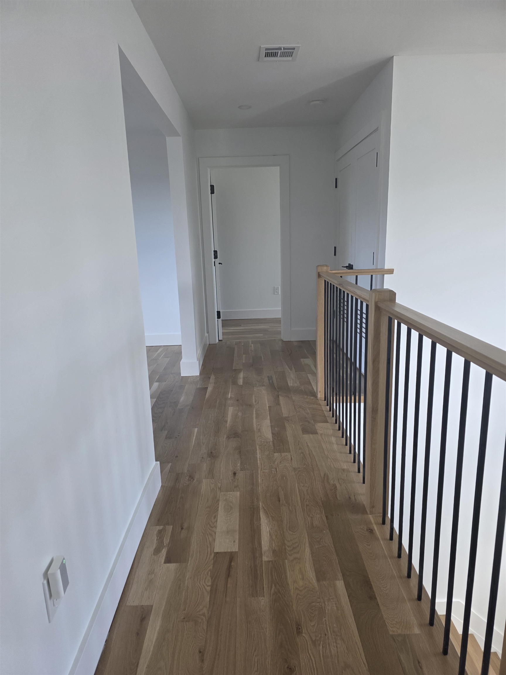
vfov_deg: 73.9
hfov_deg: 58.9
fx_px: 448
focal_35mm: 23
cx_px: 253
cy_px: 338
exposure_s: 1/120
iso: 80
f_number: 1.7
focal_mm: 6.3
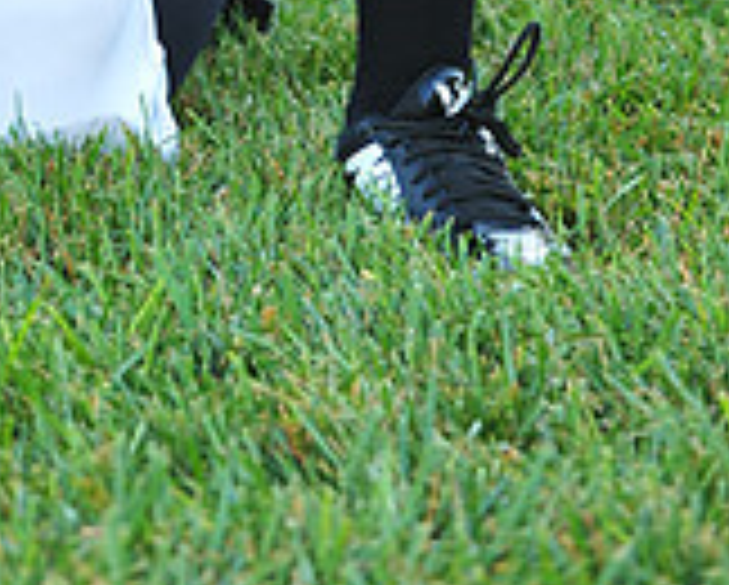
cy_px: -634
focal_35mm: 342
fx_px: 7388
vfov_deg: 4.5
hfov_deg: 5.6
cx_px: 99
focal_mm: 102
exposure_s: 1/60
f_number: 4.5
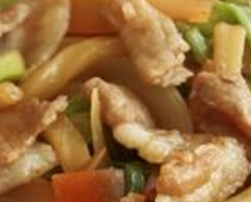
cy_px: 232
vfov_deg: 13.4
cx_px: 66
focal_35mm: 113
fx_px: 842
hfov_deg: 16.9
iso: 1600
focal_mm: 20
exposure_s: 1/10
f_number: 4
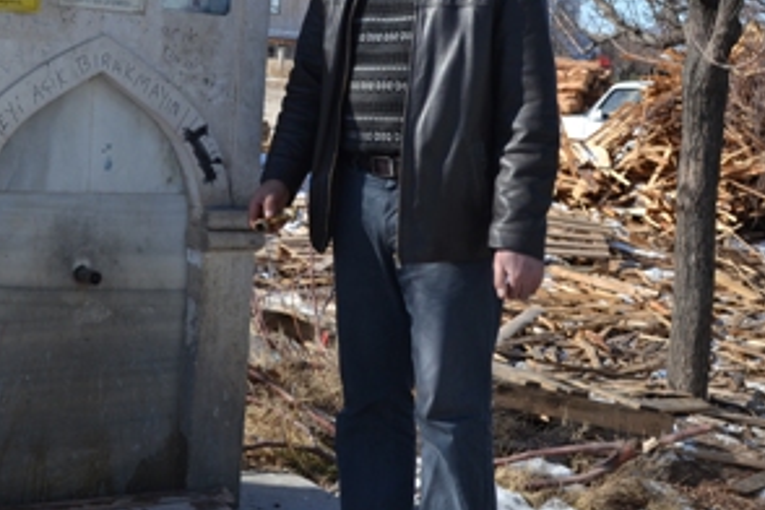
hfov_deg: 31.3
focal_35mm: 64
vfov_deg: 21.2
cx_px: 302
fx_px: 1360
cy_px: 173
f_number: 7.1
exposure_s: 1/200
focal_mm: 28
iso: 100
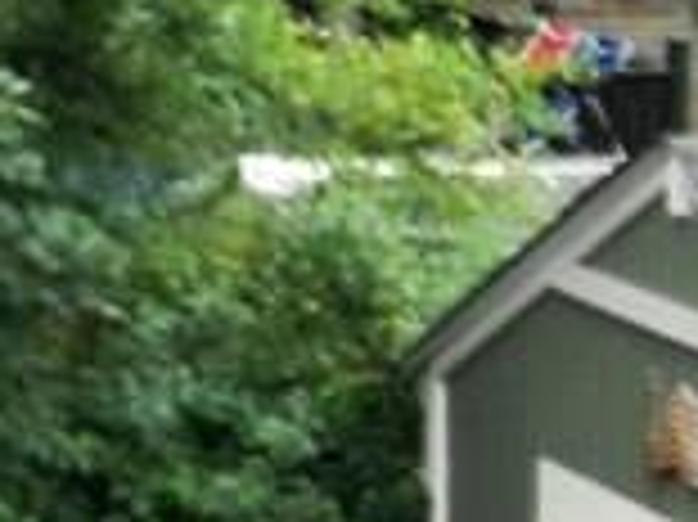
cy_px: 718
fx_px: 7999
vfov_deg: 3.7
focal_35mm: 397
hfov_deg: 4.9
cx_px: 1605
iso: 160
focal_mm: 10.7
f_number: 4.6
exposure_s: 1/100
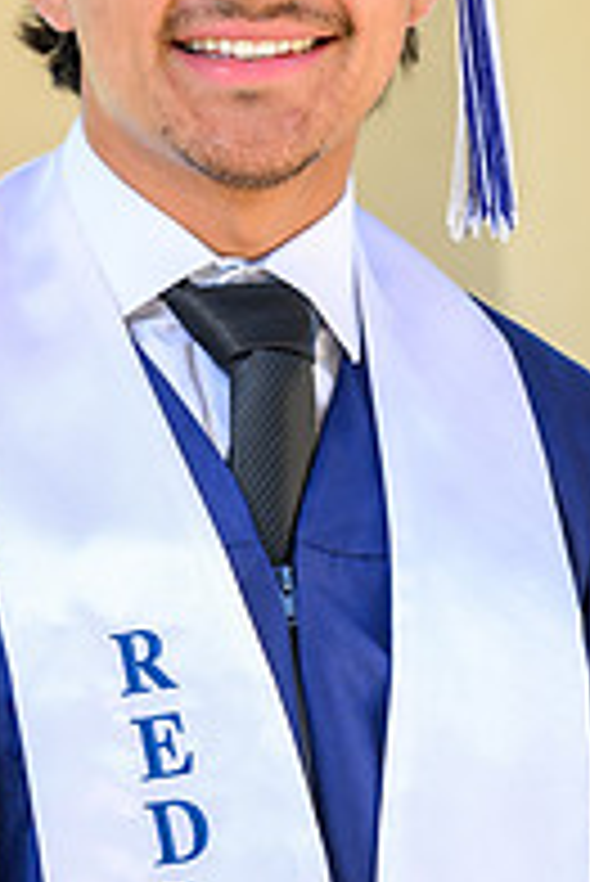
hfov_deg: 7.1
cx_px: 176
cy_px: 292
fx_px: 4785
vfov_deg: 10.5
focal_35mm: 195
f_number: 5.6
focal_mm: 85
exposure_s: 1/80
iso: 100
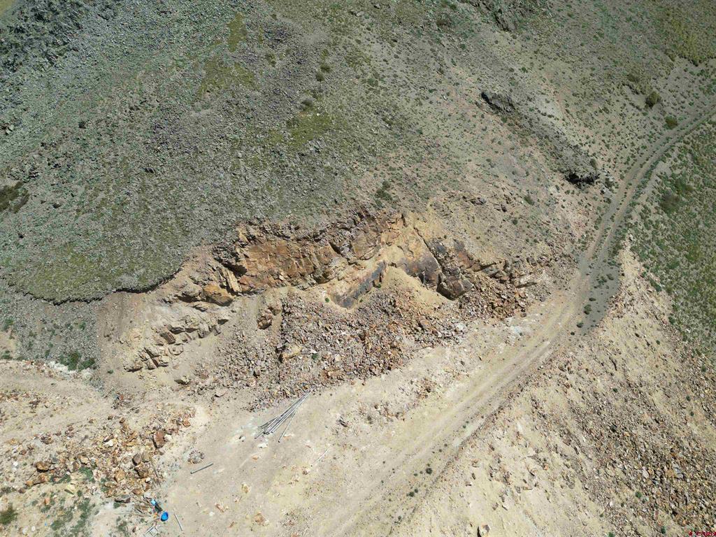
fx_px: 496
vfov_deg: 56.8
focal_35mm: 24
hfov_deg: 71.6
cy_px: 268
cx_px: 358
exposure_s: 1/3200
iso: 110
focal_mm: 6.72
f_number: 1.7
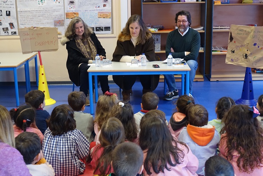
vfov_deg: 25.1
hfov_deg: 36.9
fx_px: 394
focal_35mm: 54
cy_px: 88
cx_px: 132
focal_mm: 19.77
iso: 800
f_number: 2.8
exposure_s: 1/30
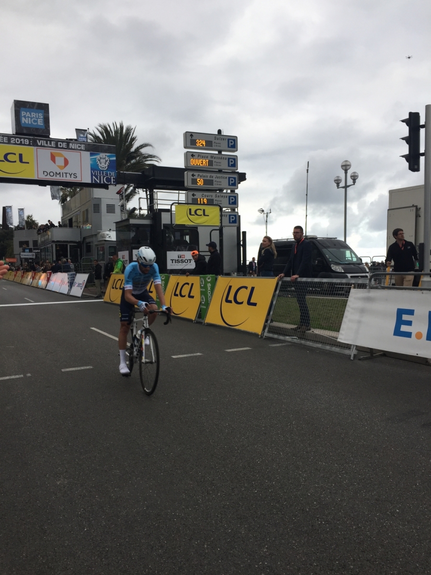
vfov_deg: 61.7
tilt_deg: -1.8
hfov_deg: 48.2
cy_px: 288
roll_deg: +0.0
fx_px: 481
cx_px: 216
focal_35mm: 29
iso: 32
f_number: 2.2
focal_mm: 4.15
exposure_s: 1/273
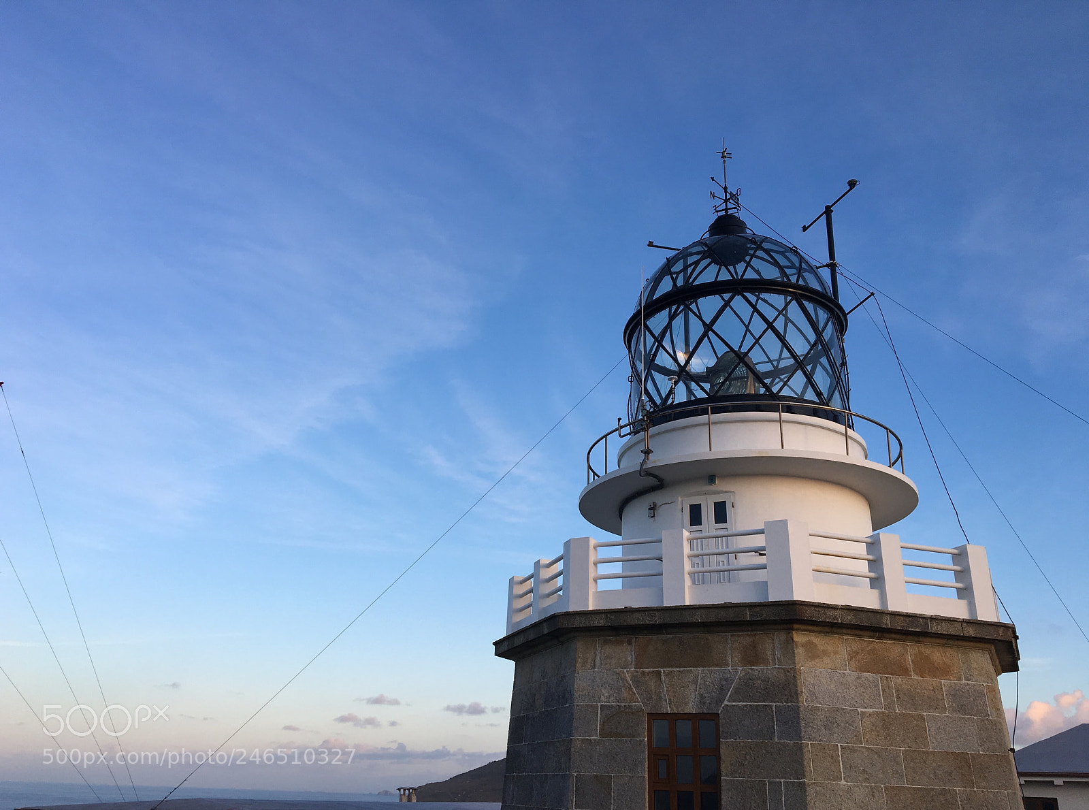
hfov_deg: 61.8
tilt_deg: +21.9
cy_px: 405
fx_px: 910
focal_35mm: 29
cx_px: 544
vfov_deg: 48.0
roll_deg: -2.4
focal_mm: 4.15
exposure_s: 1/227
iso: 25
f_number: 2.2
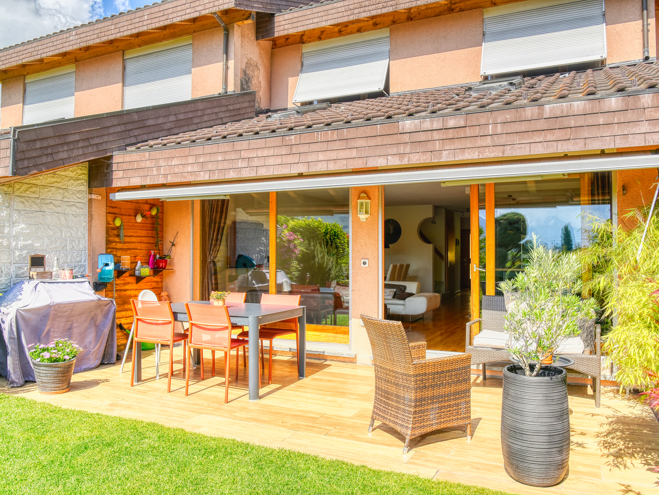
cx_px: 341
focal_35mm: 26
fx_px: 495
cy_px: 248
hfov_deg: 67.3
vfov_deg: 53.1
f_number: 18
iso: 250
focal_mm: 24
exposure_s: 1/1250
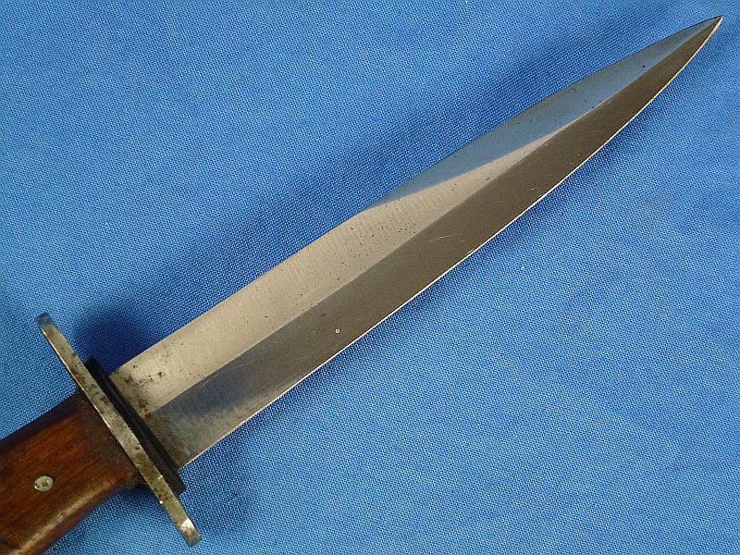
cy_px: 278
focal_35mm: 76
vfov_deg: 19.4
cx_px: 370
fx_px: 1625
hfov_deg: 25.7
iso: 400
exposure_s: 1/80
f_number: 4.7
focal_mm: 13.6
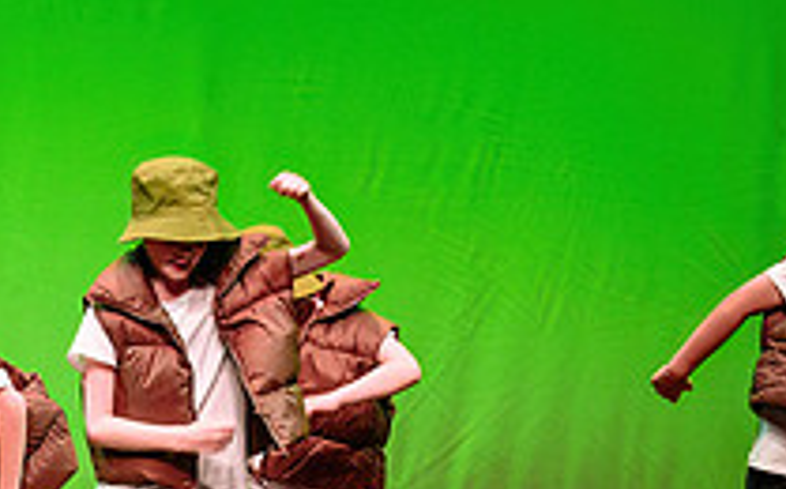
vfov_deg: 3.2
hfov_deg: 5.1
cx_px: -130
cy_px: 399
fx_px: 8856
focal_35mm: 414
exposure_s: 1/320
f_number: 2.8
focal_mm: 130
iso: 1250
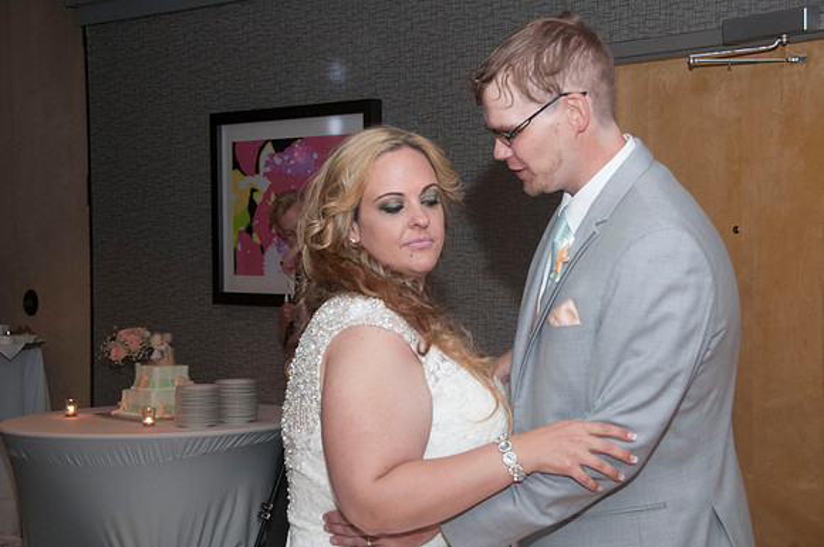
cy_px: 274
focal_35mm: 69
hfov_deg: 29.3
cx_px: 412
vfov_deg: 19.7
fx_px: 1577
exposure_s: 1/60
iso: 800
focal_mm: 46
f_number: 5.6
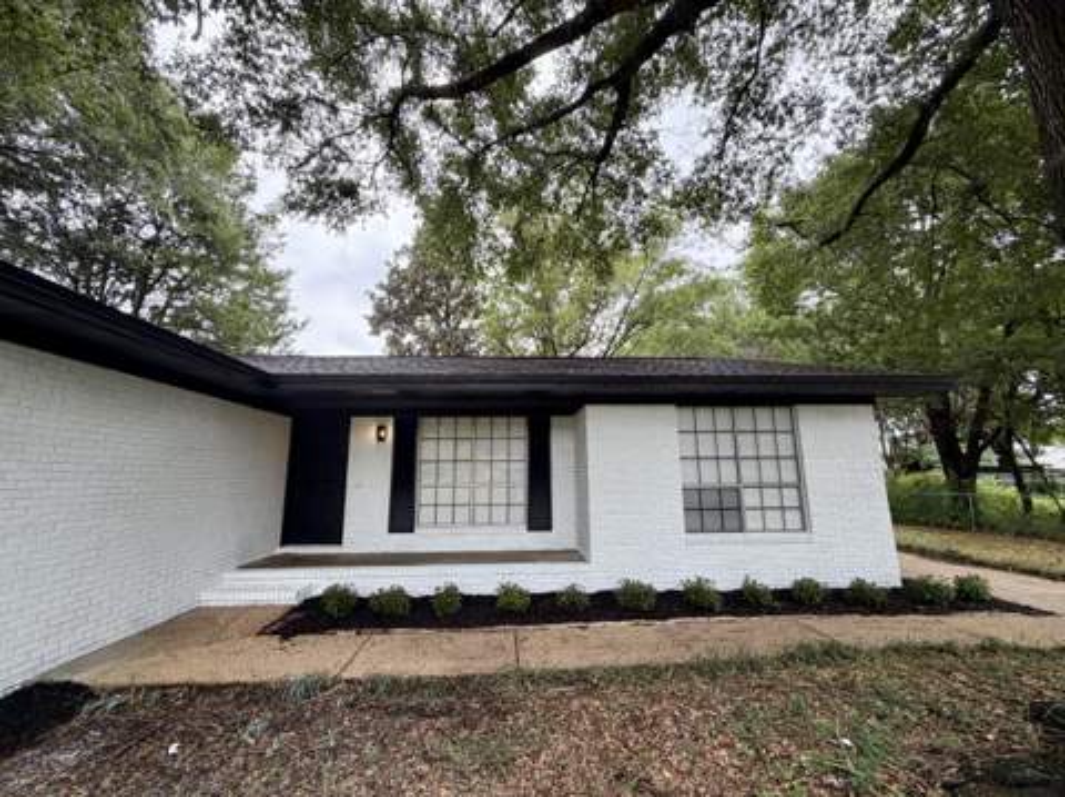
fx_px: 430
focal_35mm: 14
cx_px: 532
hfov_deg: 102.1
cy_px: 398
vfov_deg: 85.6
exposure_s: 1/214
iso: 50
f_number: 2.2
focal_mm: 2.22
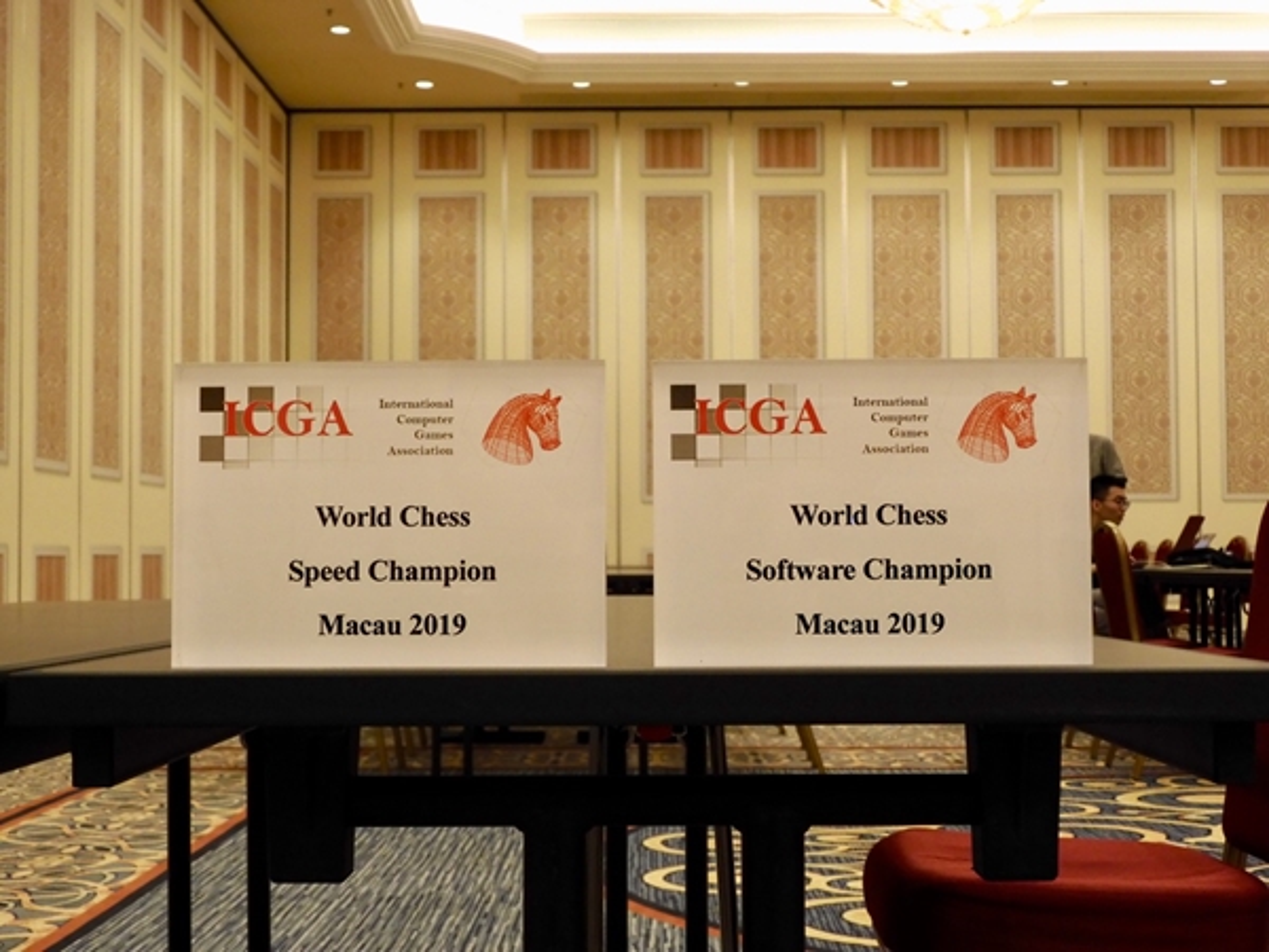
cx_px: 634
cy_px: 476
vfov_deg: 29.1
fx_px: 1833
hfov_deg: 38.2
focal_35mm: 50
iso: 400
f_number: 4
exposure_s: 1/25
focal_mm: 8.9
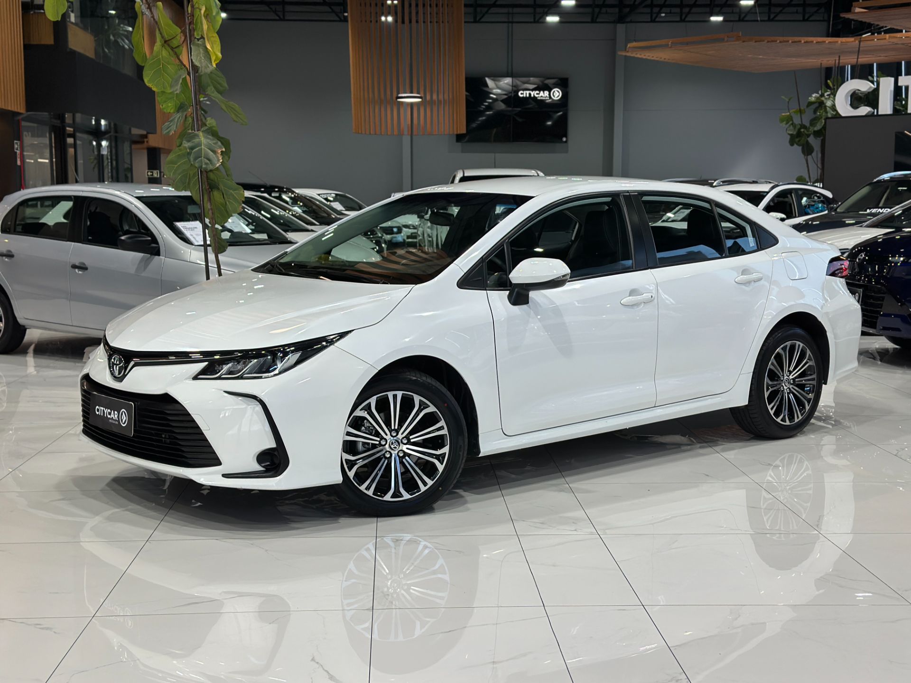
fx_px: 1263
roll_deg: -0.3
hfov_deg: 39.7
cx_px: 456
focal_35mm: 48
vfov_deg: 30.3
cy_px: 342
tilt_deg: -6.8
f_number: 1.78
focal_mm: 6.86
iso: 125
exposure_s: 1/170
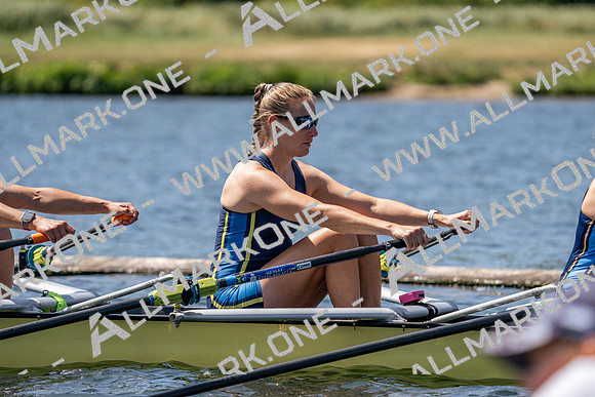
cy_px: 198
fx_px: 6083
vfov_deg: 3.7
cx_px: 298
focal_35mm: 368
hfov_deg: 5.6
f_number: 6.3
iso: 250
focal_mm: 368
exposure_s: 1/2000
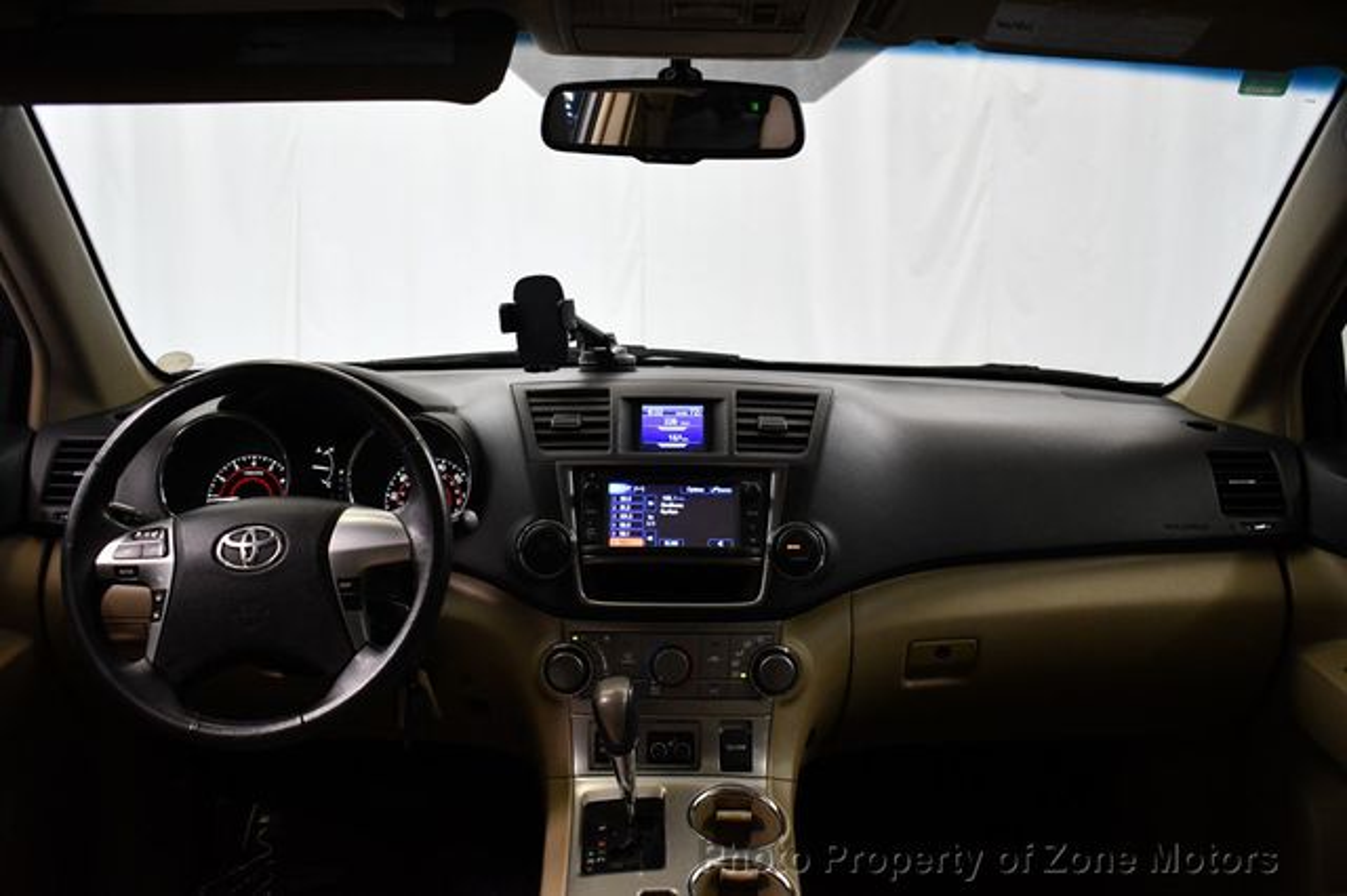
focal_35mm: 31
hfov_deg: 60.3
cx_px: 674
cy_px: 448
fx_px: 1159
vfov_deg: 42.3
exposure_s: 1/125
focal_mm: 21
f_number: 3.8
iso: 2200
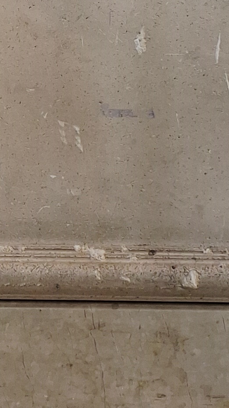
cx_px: -175
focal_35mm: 118
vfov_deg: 15.3
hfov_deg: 9.8
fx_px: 1275
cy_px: -361
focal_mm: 5.23
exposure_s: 1/120
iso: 160
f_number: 1.8
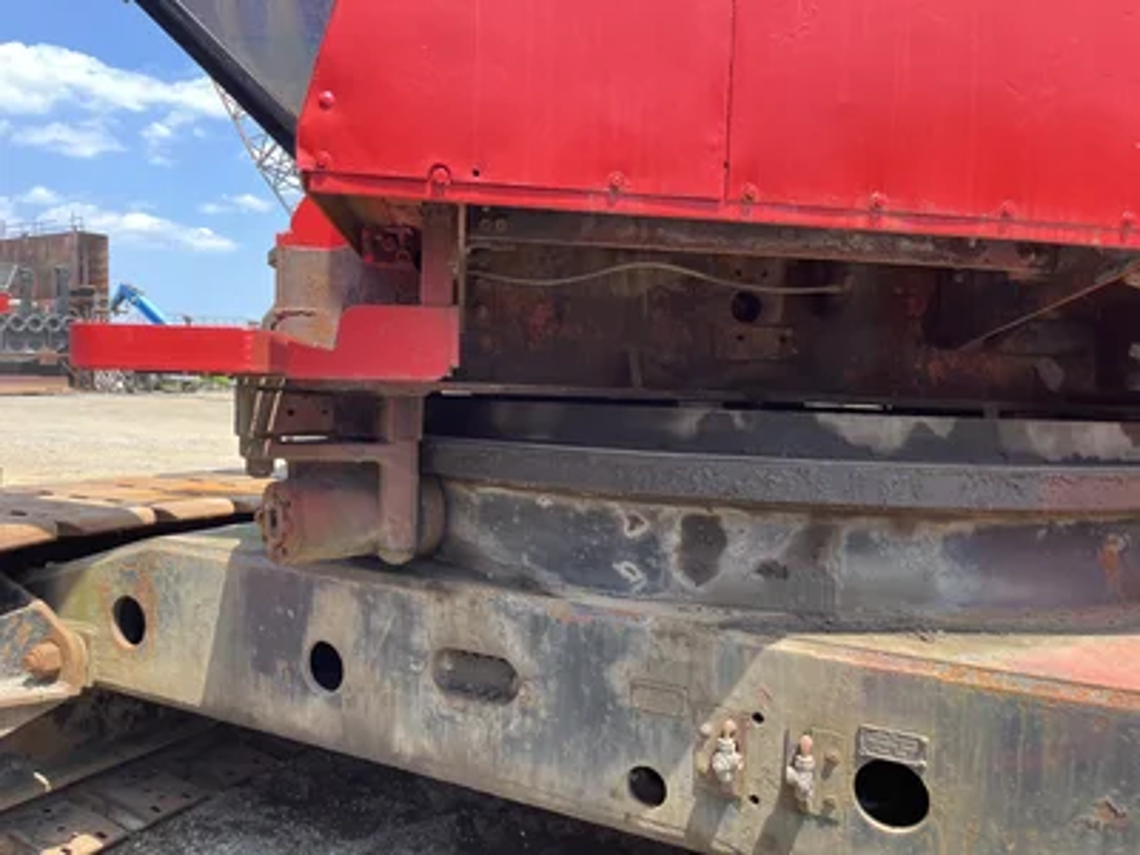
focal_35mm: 26
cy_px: 428
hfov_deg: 67.3
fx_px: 856
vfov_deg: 53.1
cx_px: 570
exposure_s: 1/481
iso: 50
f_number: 1.6
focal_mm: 5.1
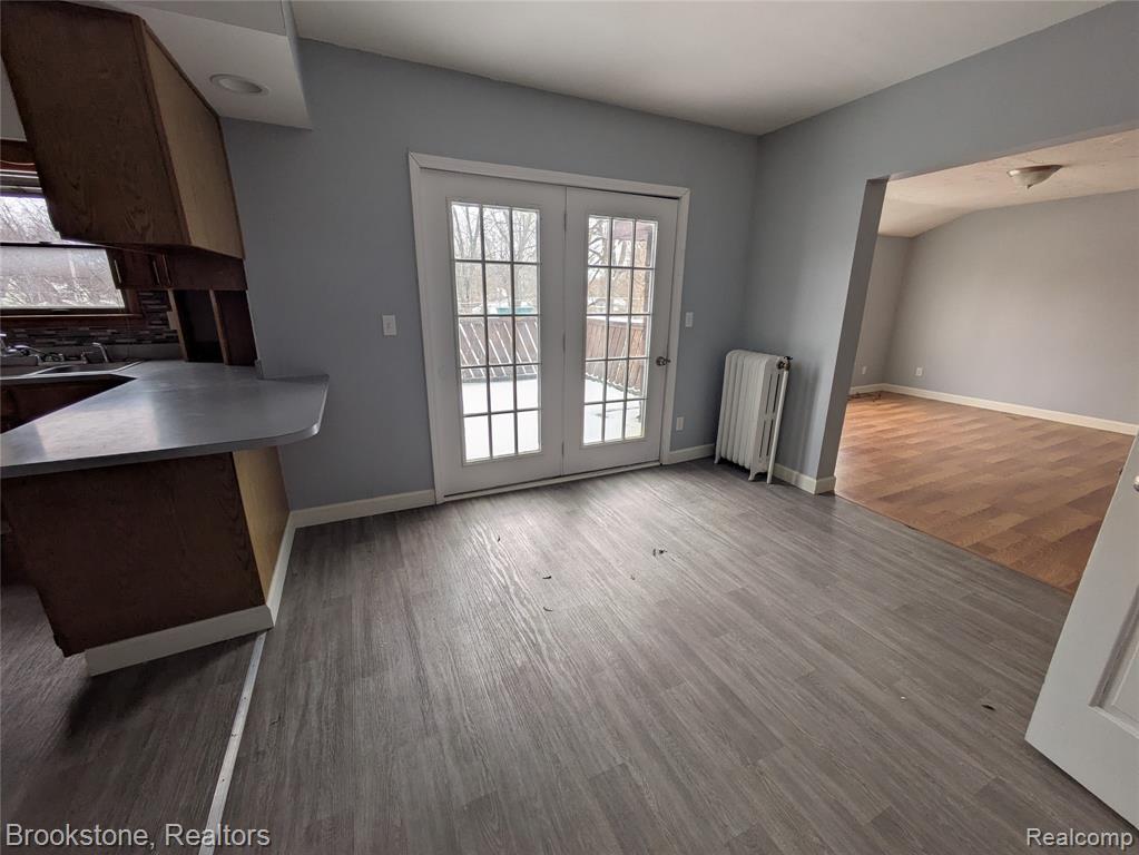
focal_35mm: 14
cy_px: 428
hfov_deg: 102.0
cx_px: 570
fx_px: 461
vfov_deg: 85.7
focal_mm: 1.83
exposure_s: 1/284
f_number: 2.2
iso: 43
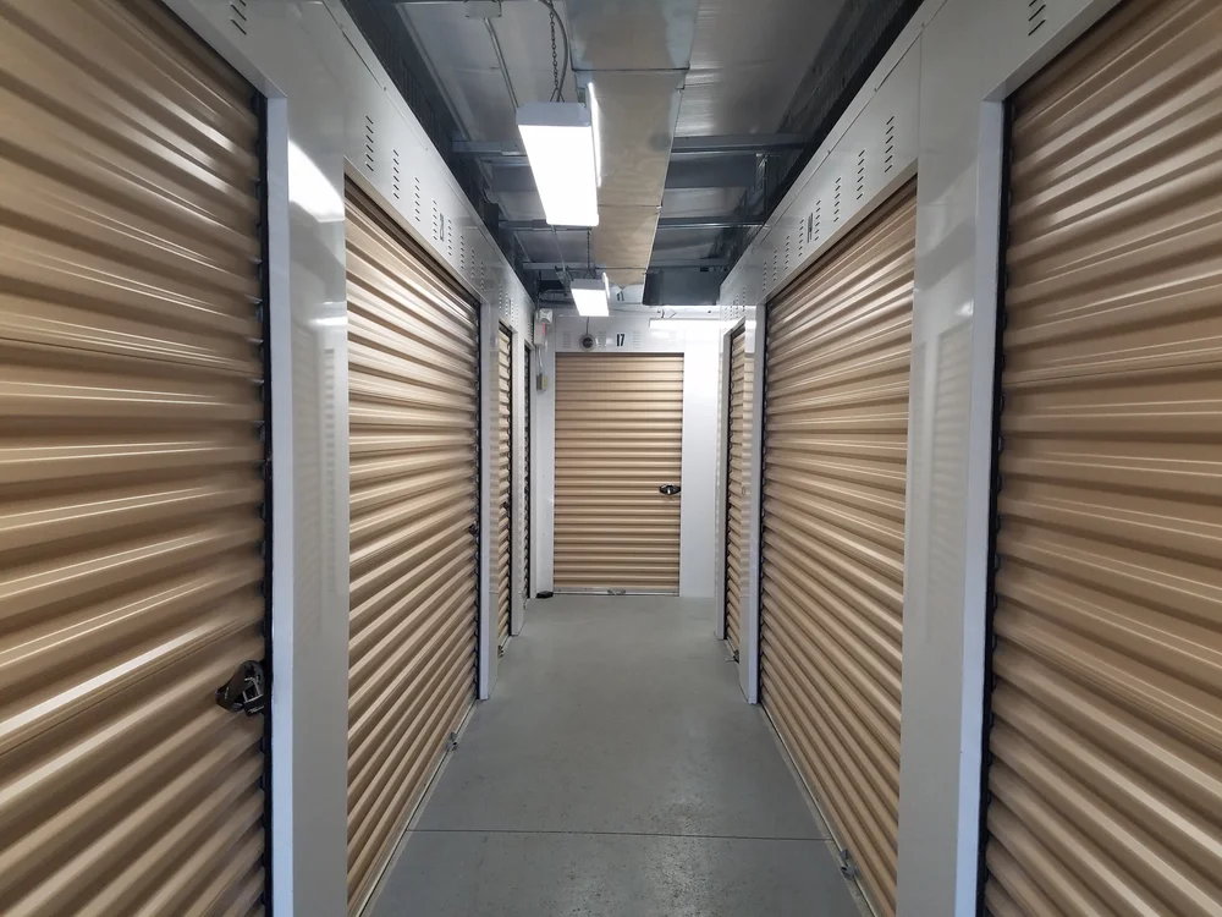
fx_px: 918
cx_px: 611
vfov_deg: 53.1
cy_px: 458
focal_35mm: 26
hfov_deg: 67.3
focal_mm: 4.2
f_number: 1.7
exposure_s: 1/60
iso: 100
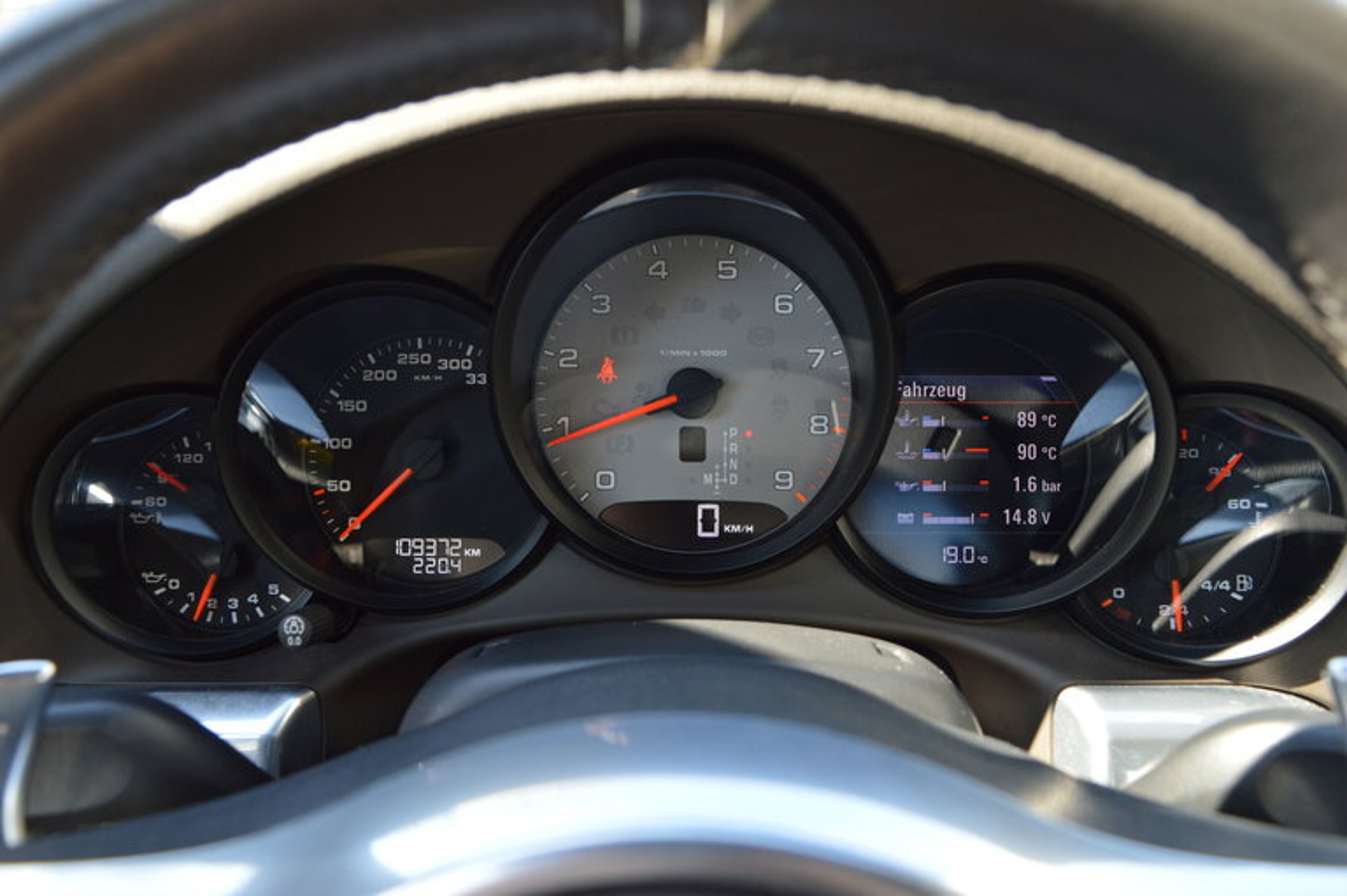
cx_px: 674
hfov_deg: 59.5
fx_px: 1178
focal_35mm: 32
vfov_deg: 41.7
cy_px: 448
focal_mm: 21
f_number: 5.6
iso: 360
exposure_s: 1/125
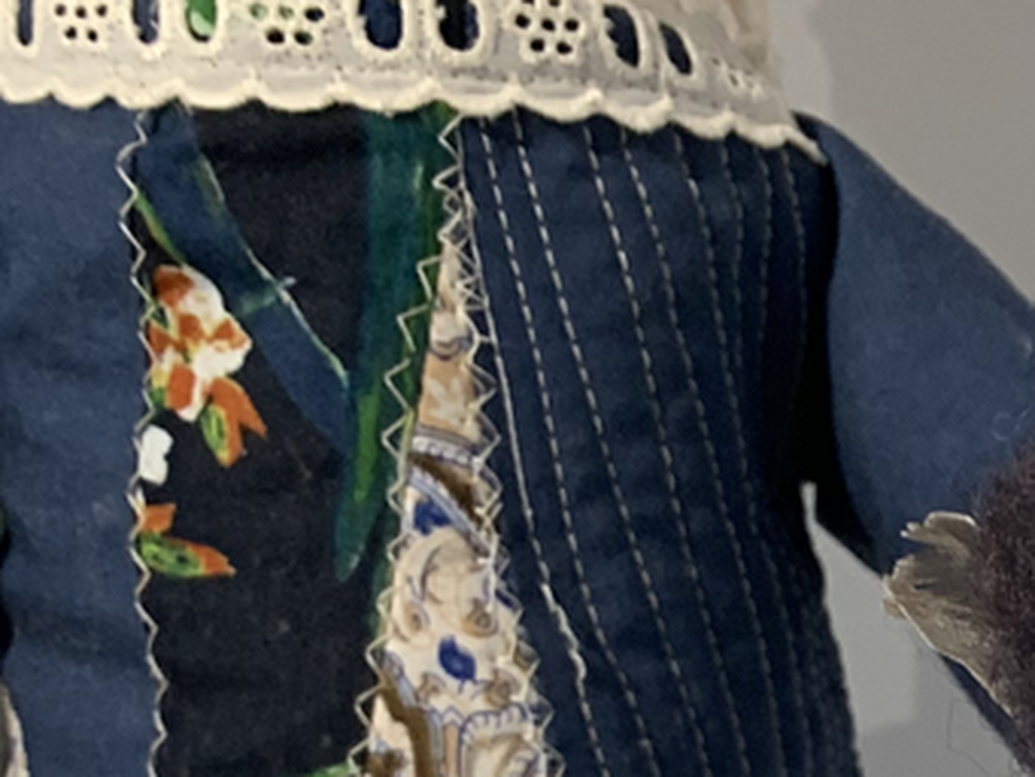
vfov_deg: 10.6
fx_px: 3649
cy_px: 1800
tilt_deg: -15.9
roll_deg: +1.3
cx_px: 1906
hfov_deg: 14.2
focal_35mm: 122
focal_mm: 4.25
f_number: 1.8
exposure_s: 1/60
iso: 100
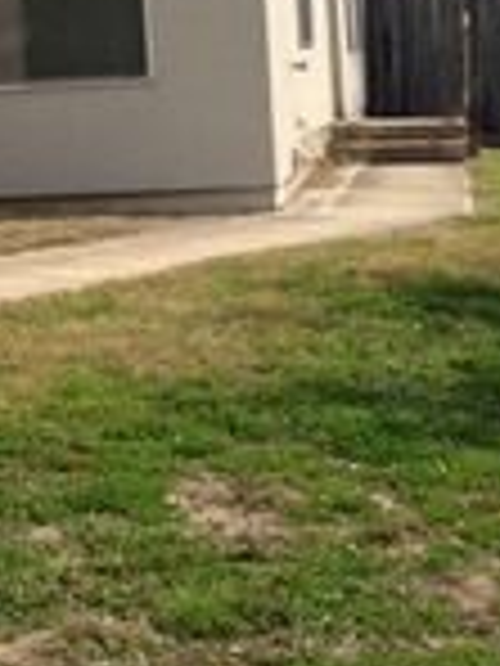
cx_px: 158
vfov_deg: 18.2
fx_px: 2061
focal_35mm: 107
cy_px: 148
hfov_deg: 13.8
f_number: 2.4
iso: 50
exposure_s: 1/1506
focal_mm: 4.12
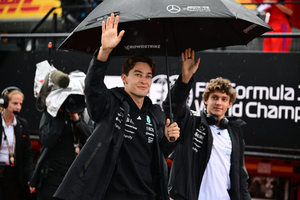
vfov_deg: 10.5
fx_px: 1083
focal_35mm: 130
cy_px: 100
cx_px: 150
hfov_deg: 15.8
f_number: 2.8
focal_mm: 130
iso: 250
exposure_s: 1/500
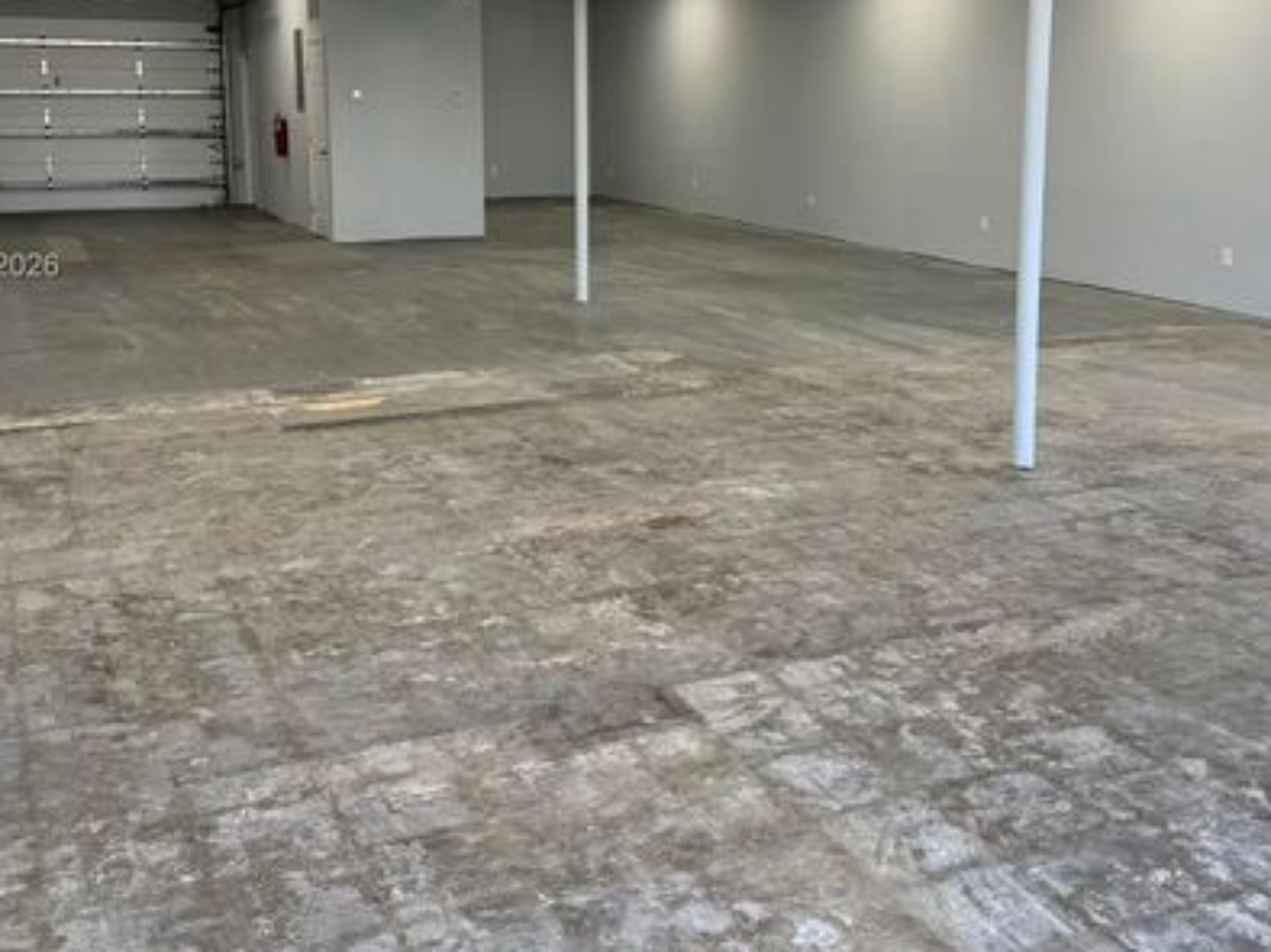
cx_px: 690
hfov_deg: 47.8
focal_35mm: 39
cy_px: 268
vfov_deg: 36.1
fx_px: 1431
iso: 100
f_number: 1.78
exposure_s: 1/242
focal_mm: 6.76
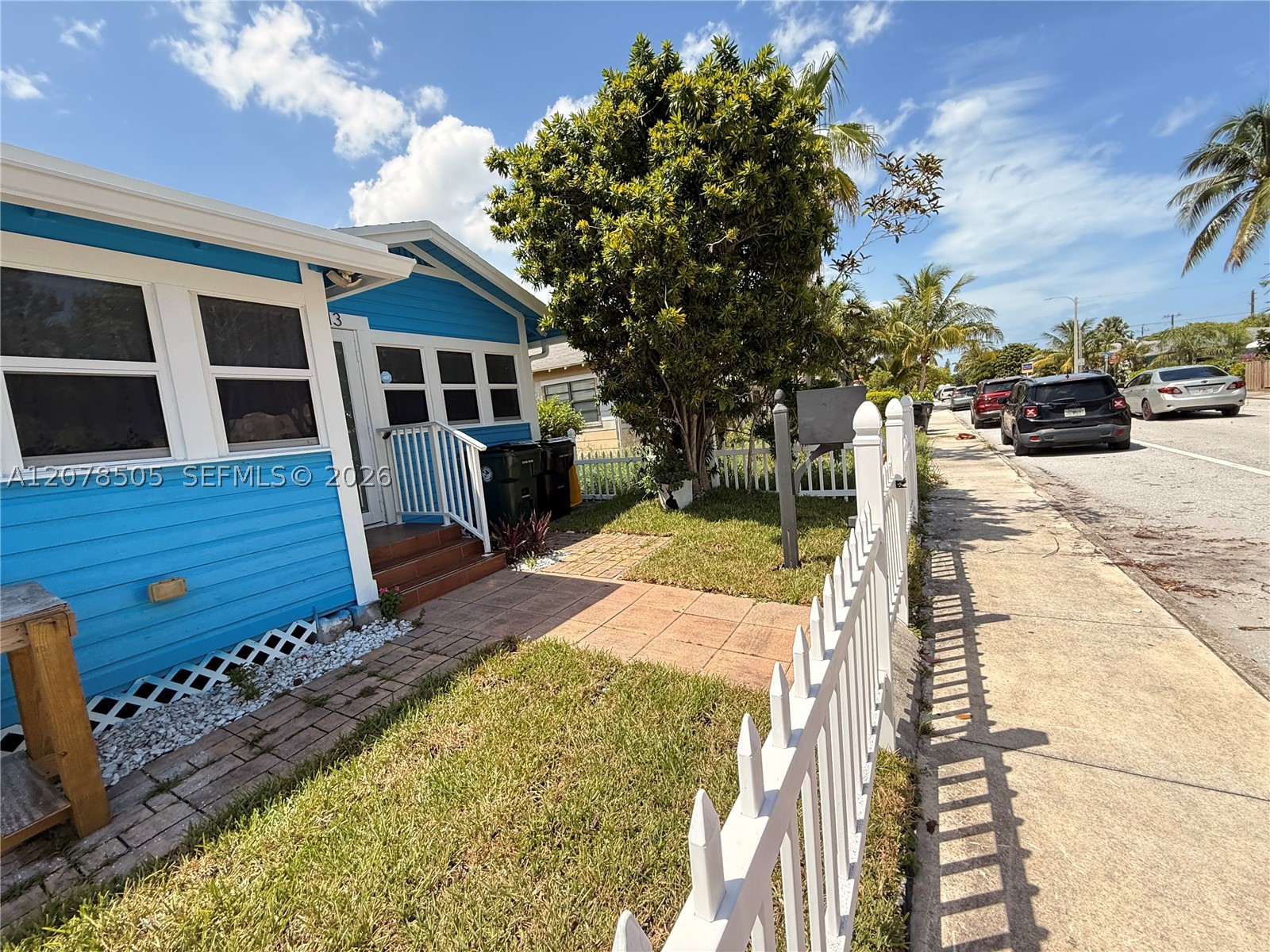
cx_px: 635
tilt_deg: -4.5
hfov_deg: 102.1
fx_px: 514
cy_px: 476
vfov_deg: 85.7
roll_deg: +5.9
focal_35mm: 14
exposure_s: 1/928
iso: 64
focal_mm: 2.22
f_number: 2.2
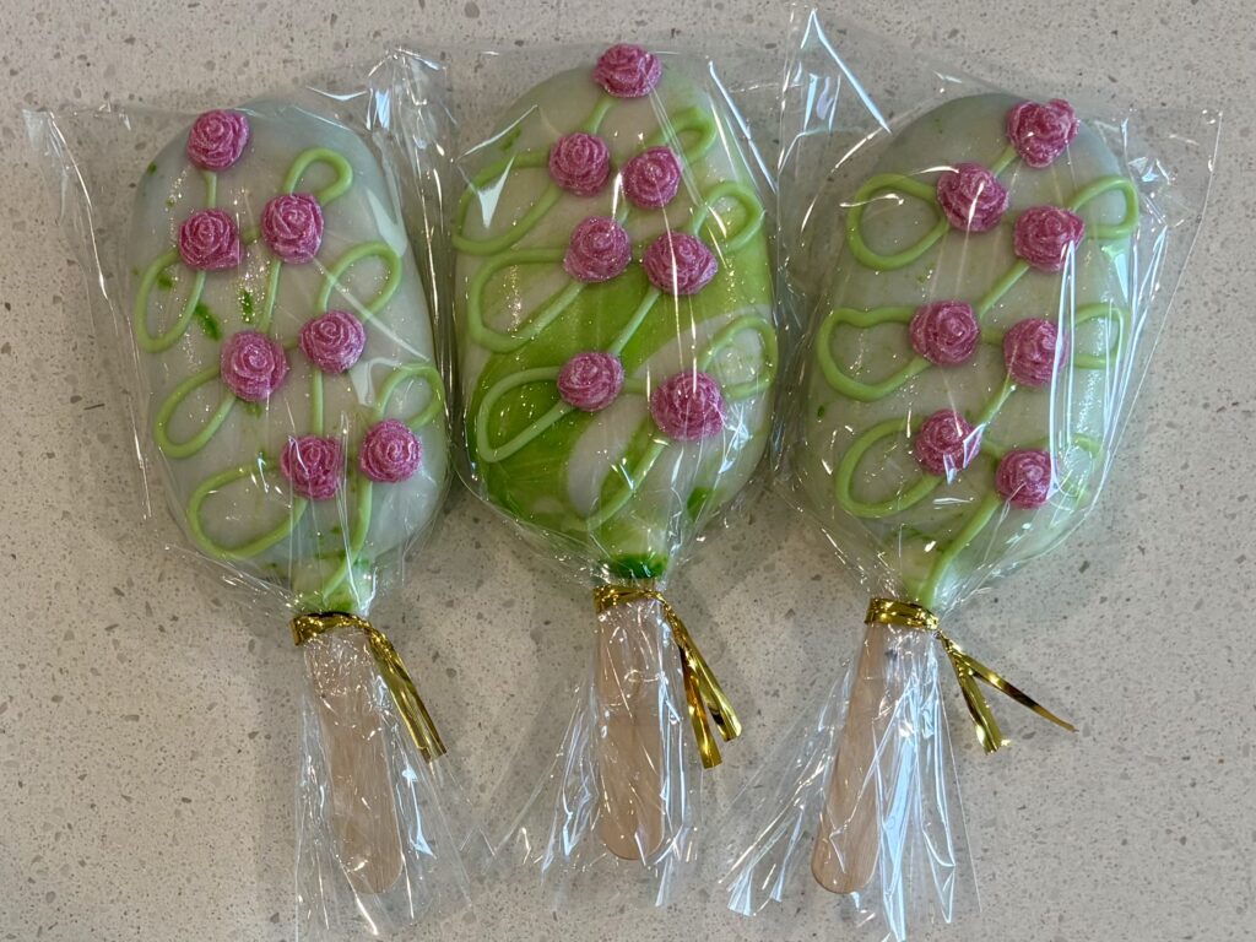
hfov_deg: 67.3
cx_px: 628
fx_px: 943
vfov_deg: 53.1
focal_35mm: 26
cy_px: 471
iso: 80
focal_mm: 5.96
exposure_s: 1/120
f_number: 1.6
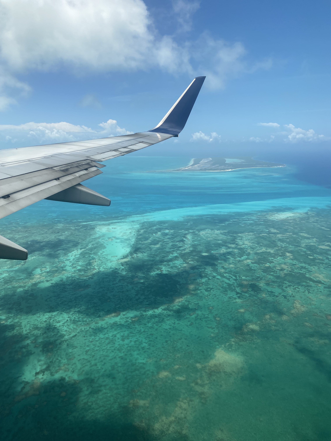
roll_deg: -0.7
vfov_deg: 67.3
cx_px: 166
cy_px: 220
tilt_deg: -11.2
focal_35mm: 26
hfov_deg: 53.1
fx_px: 331
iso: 32
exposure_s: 1/2410
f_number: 1.8
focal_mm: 4.25
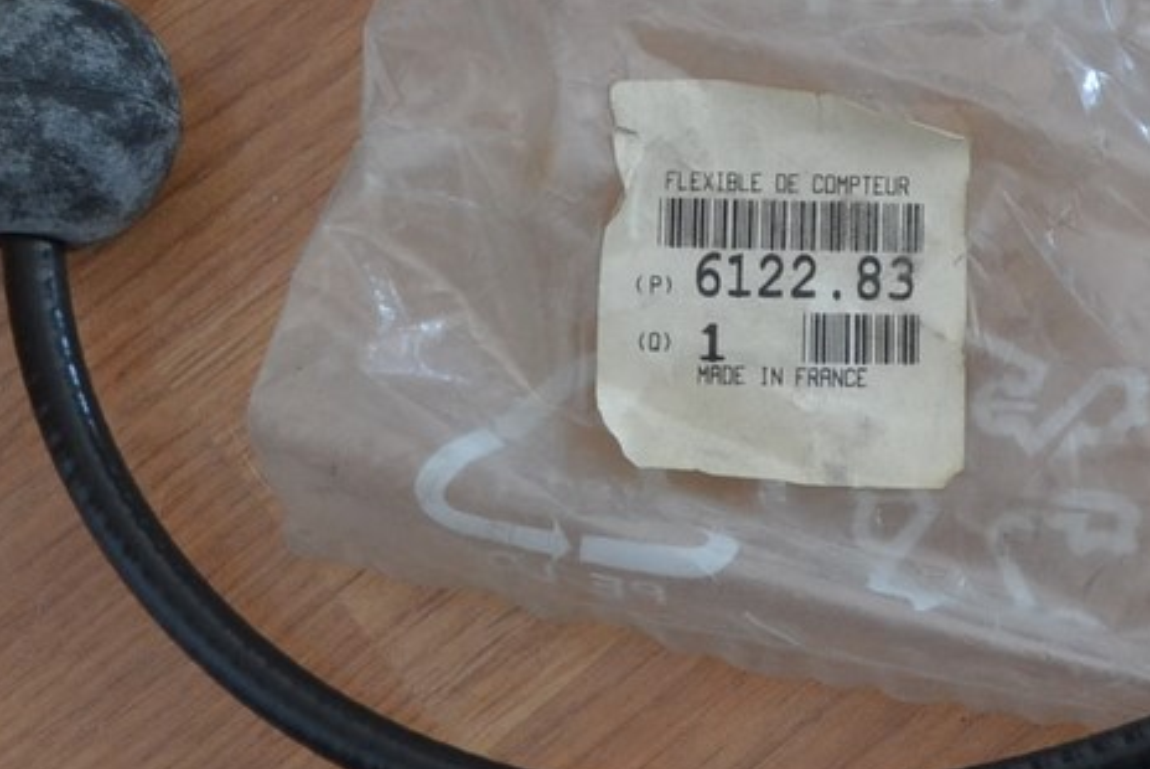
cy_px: 193
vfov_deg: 10.8
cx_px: 1209
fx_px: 4042
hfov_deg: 15.8
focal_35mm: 126
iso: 900
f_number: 4.5
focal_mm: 29
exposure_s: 1/60
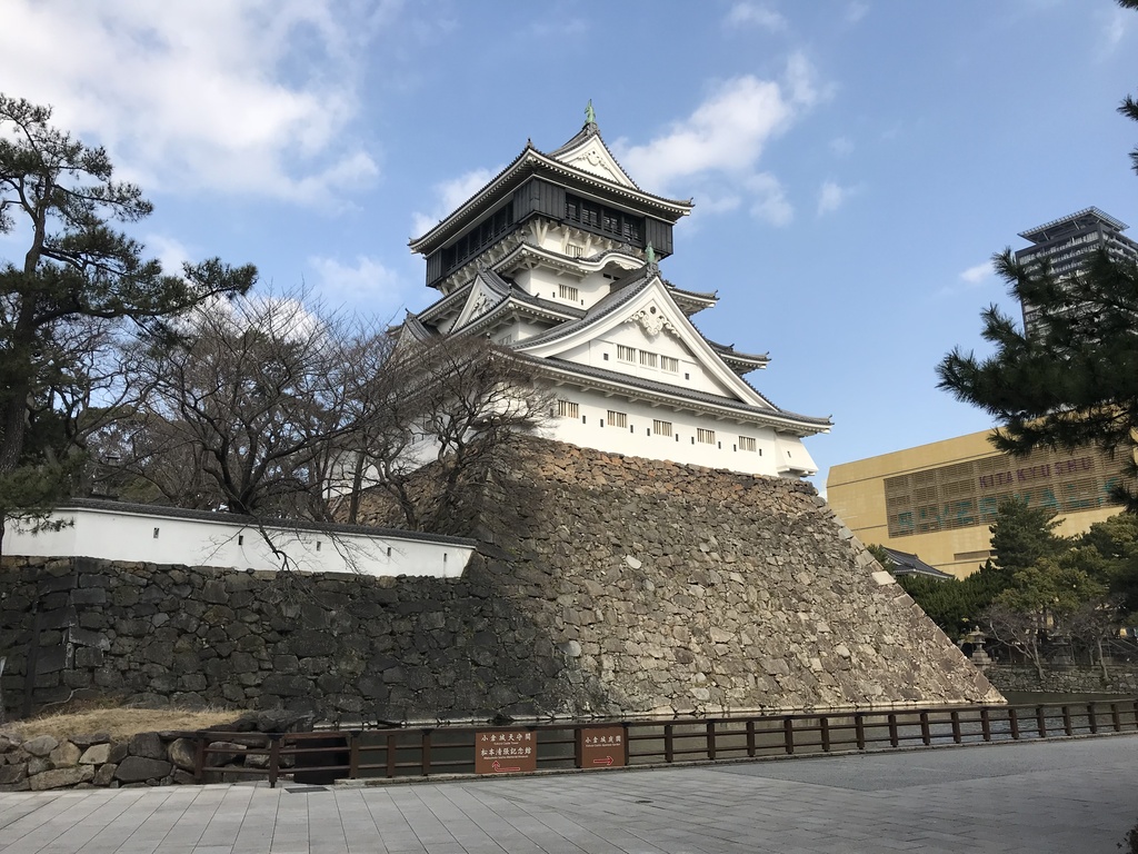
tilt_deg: +14.6
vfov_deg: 49.7
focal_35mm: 28
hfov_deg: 63.4
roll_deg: -0.3
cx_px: 569
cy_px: 427
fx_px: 920
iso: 20
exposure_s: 1/1681
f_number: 1.8
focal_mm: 3.99
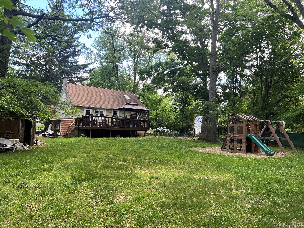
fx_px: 228
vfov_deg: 53.1
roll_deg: -1.9
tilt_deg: +3.5
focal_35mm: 26
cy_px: 114
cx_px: 152
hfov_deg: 67.3
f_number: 1.5
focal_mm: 5.7
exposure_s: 1/219
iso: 40
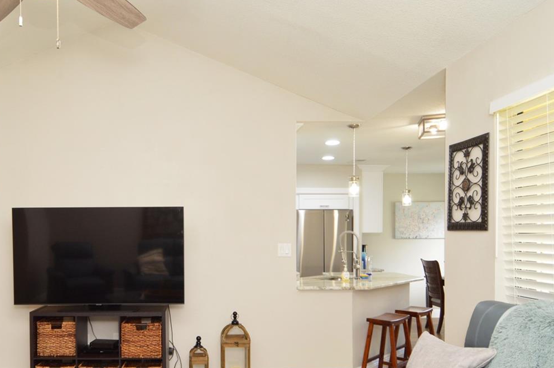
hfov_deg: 62.3
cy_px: 247
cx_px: 190
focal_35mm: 29
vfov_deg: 44.2
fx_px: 446
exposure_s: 1/60
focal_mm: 12
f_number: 4
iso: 400
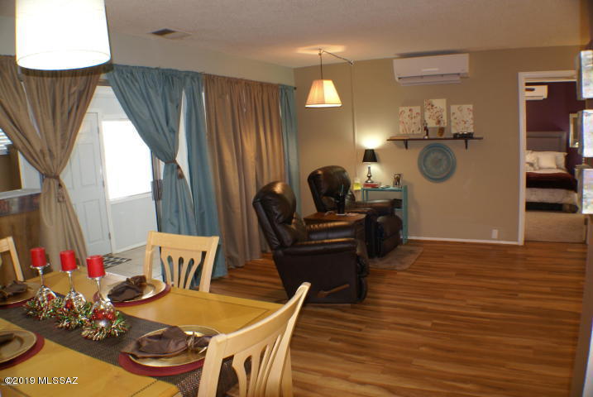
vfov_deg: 40.1
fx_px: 544
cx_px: 296
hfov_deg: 57.2
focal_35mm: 33
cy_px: 198
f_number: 5.6
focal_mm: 22
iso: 400
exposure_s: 1/15
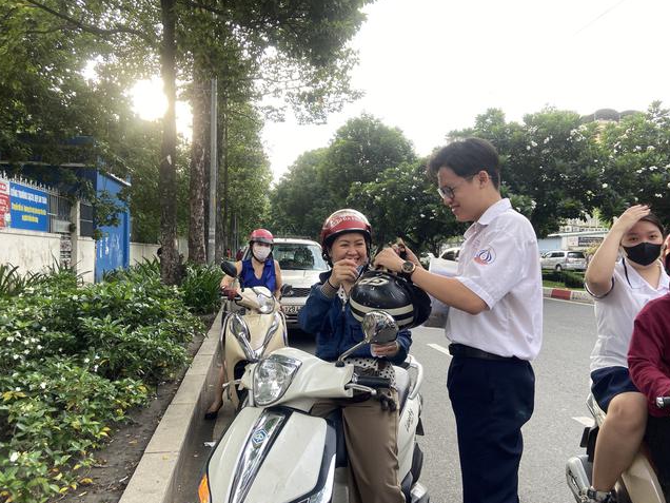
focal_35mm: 27
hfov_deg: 65.3
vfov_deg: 51.4
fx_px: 523
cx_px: 339
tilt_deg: -0.9
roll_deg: -1.5
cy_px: 257
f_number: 1.8
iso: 32
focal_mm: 4.25
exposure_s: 1/249
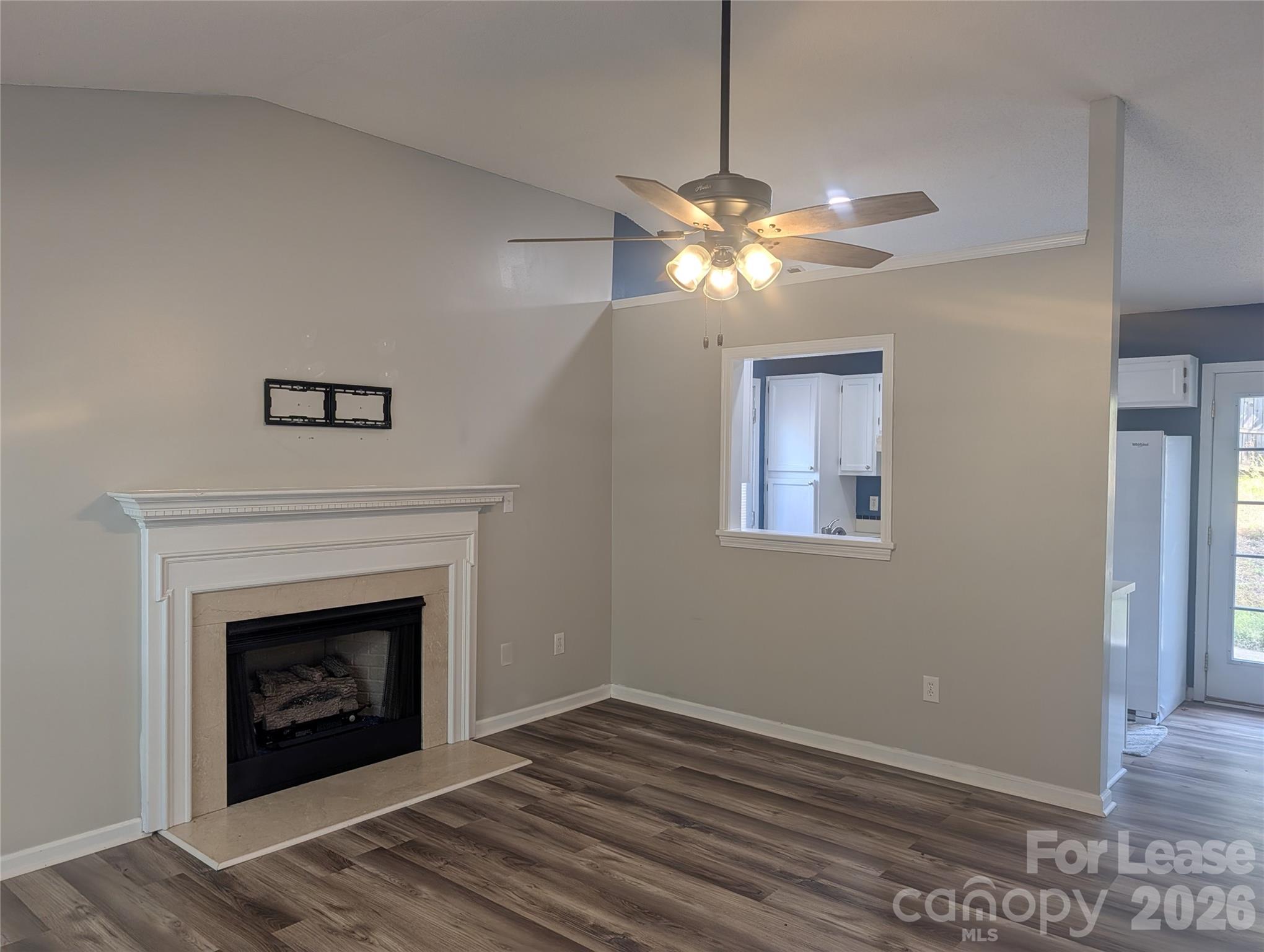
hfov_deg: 71.5
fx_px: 878
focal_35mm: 24
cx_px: 632
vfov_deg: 56.9
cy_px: 476
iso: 41
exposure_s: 1/120
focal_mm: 6.9
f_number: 1.68
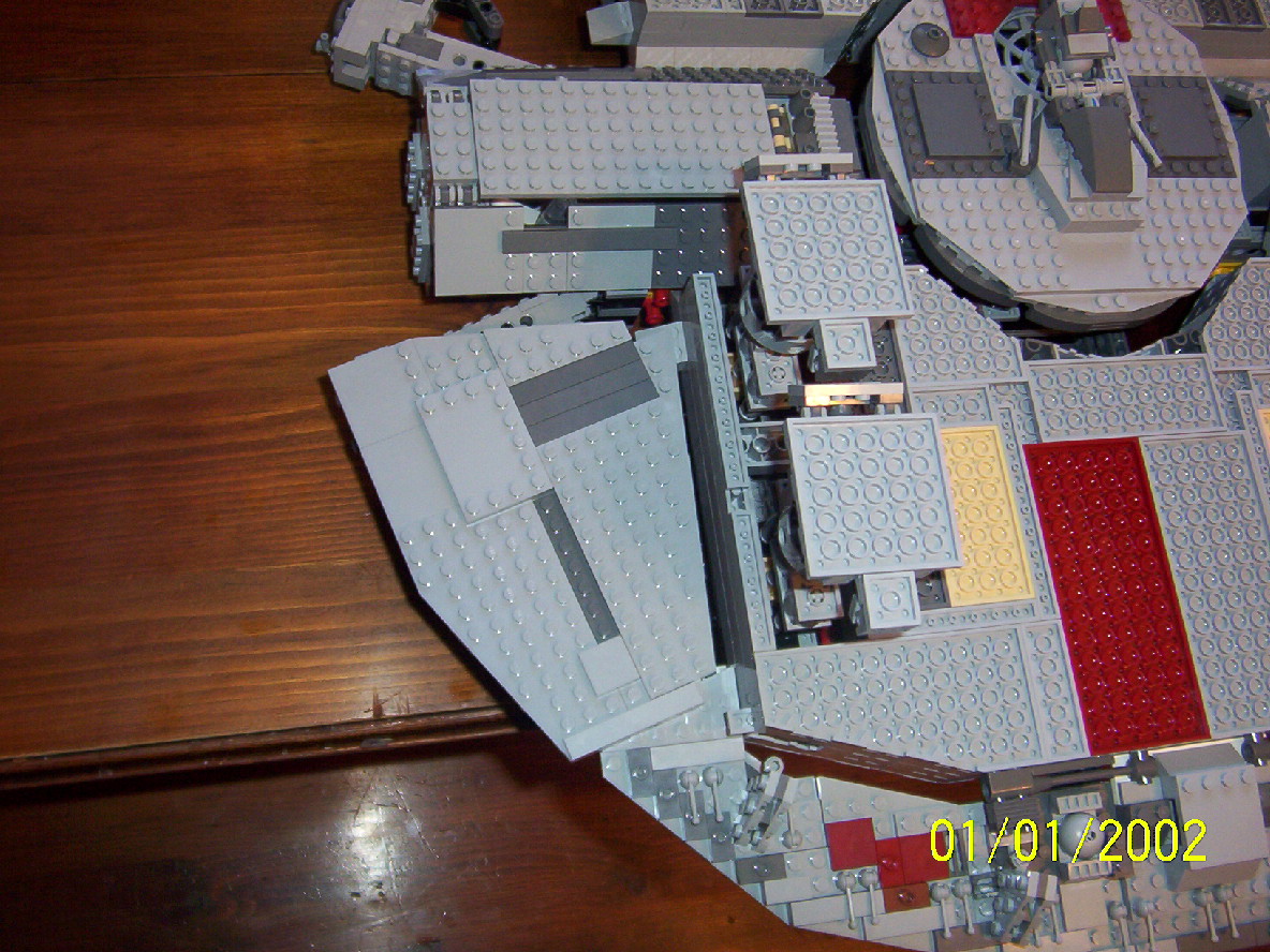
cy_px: 476
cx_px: 635
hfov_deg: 51.4
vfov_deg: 39.7
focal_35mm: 36
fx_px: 1321
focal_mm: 5.54
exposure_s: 1/30
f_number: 2.76
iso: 140
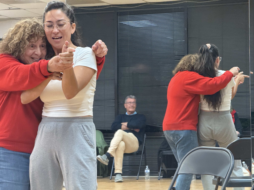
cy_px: 95
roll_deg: +1.0
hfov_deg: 16.4
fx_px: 881
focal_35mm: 120
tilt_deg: -0.2
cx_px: 127
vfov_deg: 12.3
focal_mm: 15.66
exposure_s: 1/40
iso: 800
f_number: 2.8
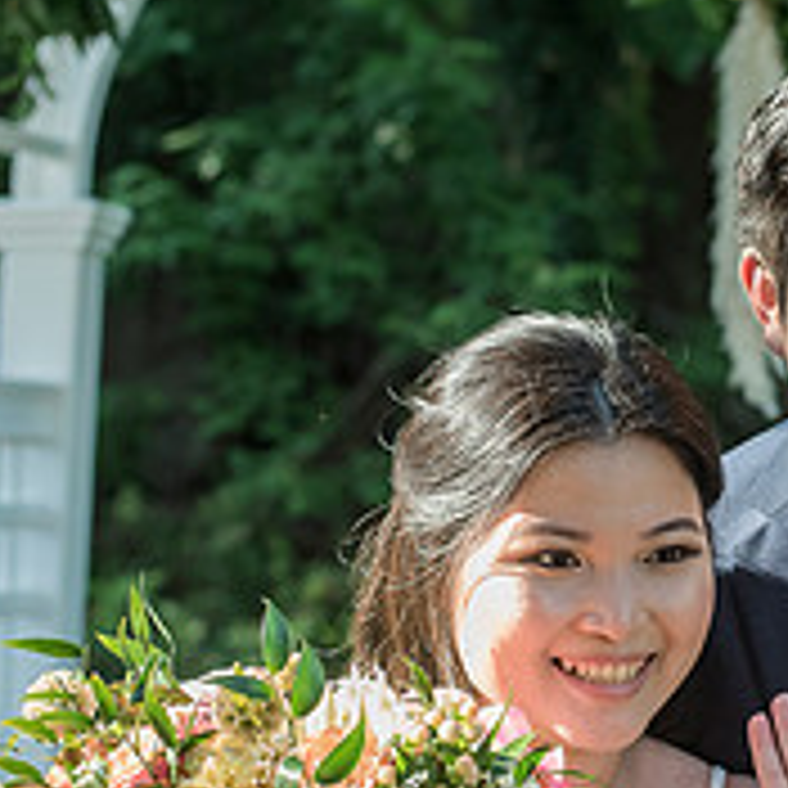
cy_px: 547
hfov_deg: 12.2
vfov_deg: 12.4
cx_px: 856
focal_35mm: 141
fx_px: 3631
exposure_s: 1/640
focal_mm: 50
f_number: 4
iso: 1000
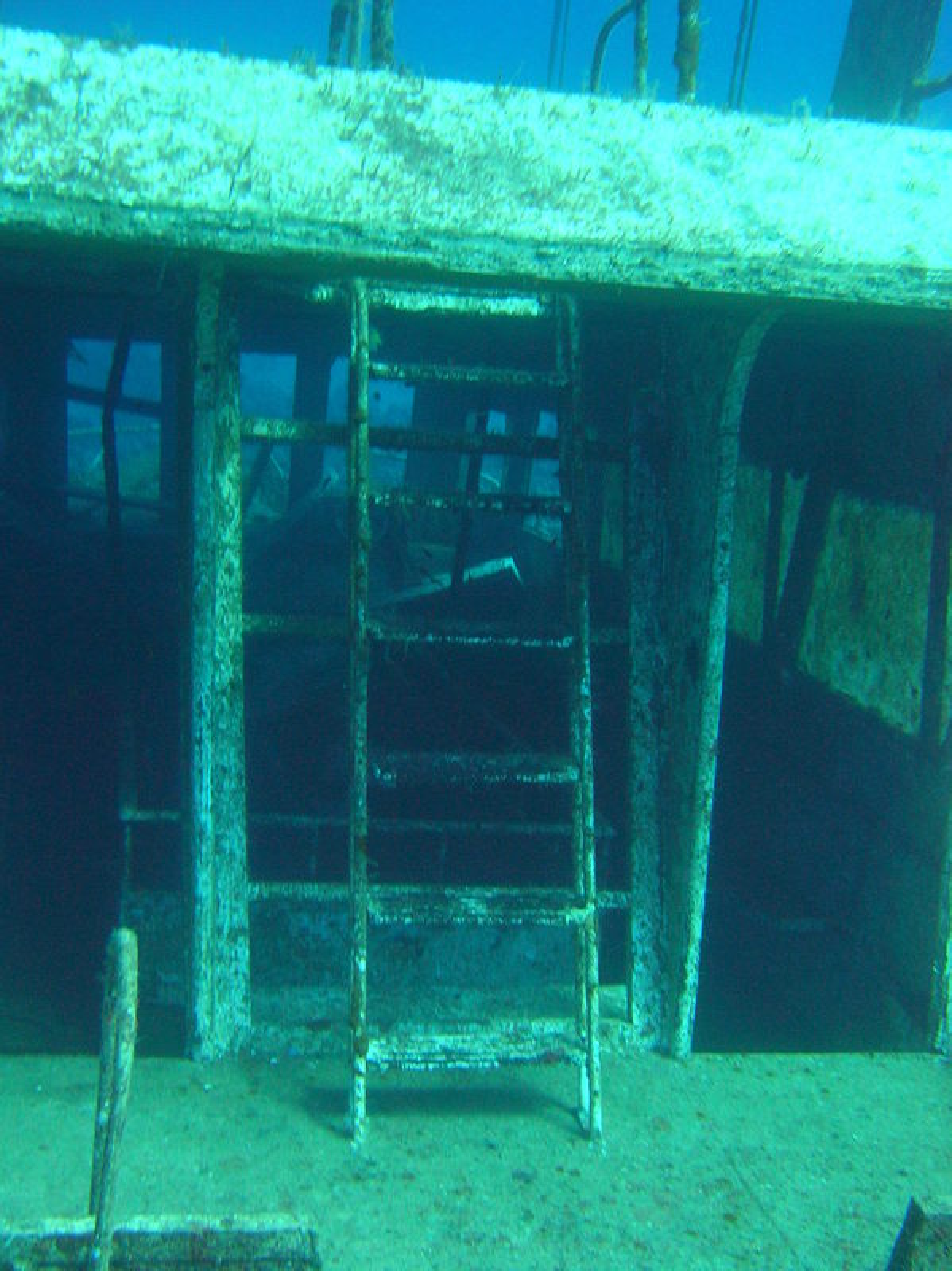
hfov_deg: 41.8
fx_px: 1248
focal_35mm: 34
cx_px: 476
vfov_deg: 54.0
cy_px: 636
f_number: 4.9
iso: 50
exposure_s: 1/34.3
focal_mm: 5.7
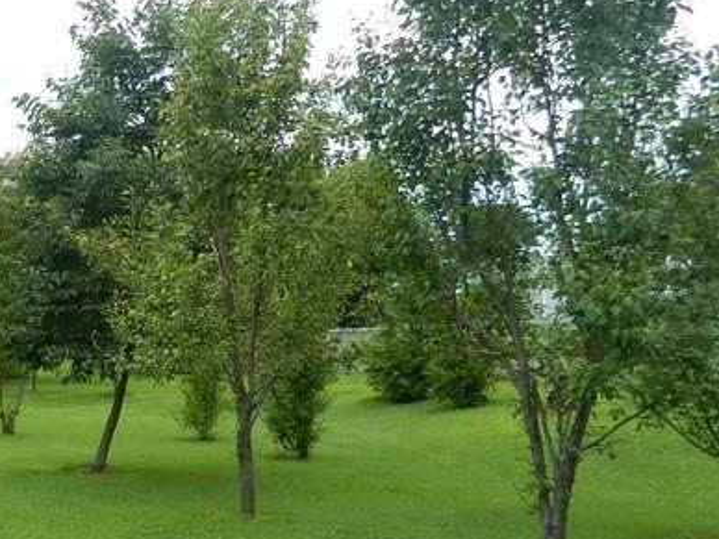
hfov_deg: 26.6
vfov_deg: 22.1
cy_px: 404
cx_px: -107
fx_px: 1371
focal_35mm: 66
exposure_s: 1/320
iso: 80
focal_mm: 4.5
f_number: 3.1
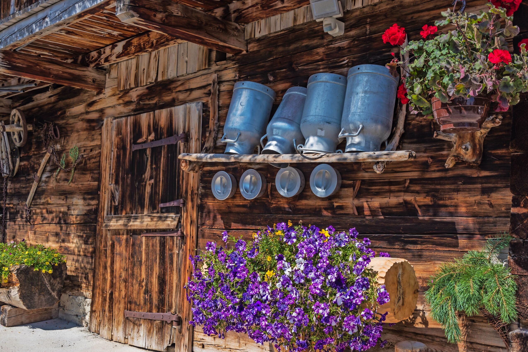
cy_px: 176
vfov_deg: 31.9
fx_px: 616
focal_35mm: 42
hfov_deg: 46.4
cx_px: 264
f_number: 8
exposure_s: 1/200
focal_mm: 42
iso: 100
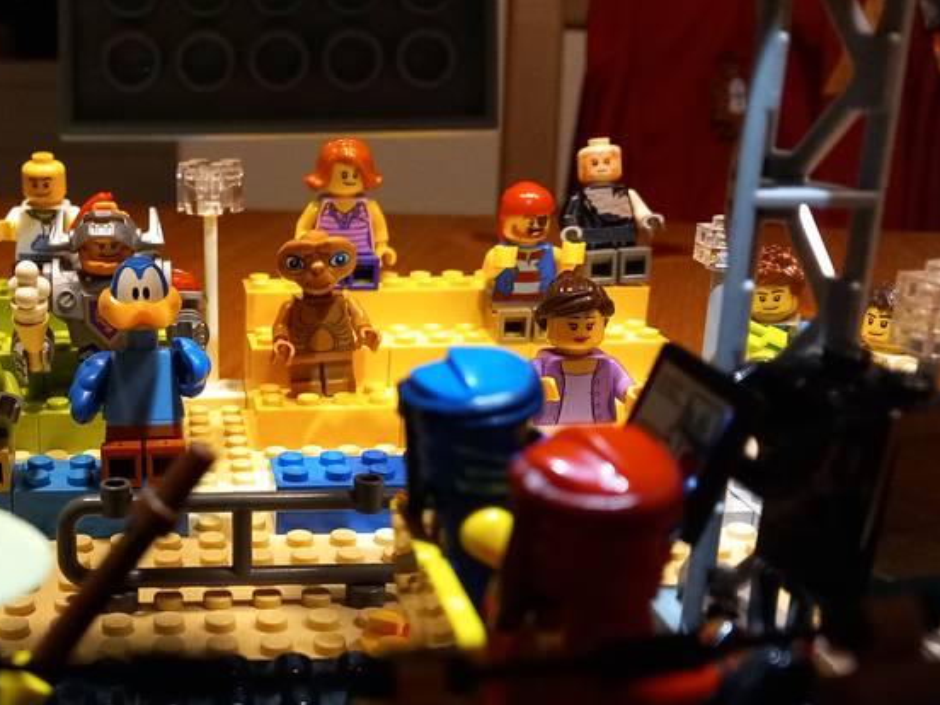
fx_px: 1195
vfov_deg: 32.7
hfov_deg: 41.2
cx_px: 196
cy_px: 435
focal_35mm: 44
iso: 250
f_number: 1.8
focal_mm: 4
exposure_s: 1/33.3
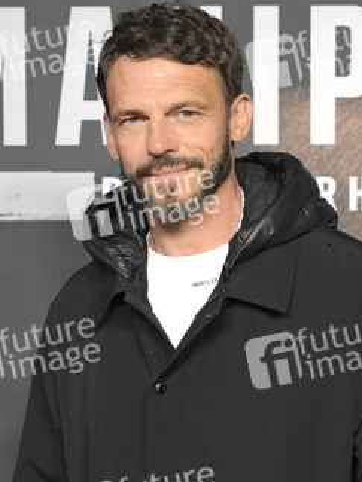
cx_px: 186
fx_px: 1241
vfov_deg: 22.0
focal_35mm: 89
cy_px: 280
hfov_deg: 16.6
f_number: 5.6
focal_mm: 75
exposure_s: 1/200
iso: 2000
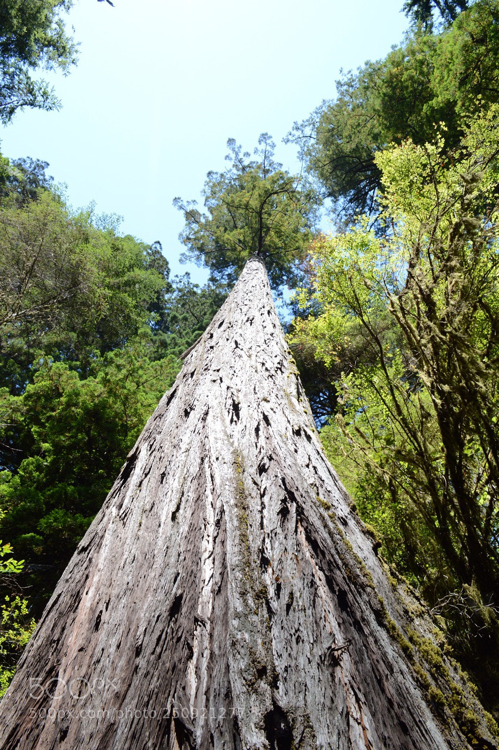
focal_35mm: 27
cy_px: 375
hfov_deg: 47.9
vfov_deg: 67.4
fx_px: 562
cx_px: 250
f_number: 10
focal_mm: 18
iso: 200
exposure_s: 1/100
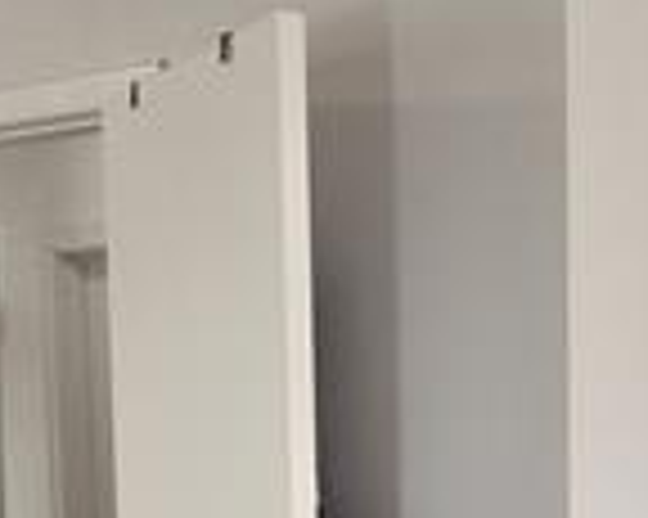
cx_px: 882
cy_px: 741
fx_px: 1917
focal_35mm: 100
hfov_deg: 17.8
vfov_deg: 14.5
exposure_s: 1/120
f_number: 1.8
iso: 788
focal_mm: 5.56
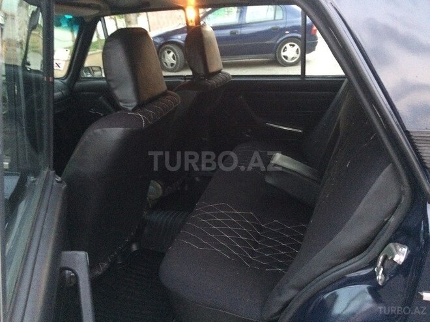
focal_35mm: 29
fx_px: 360
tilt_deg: -20.8
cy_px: 161
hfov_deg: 61.7
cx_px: 215
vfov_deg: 48.2
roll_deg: +5.4
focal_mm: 4.15
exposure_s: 1/17
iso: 400
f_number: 2.2
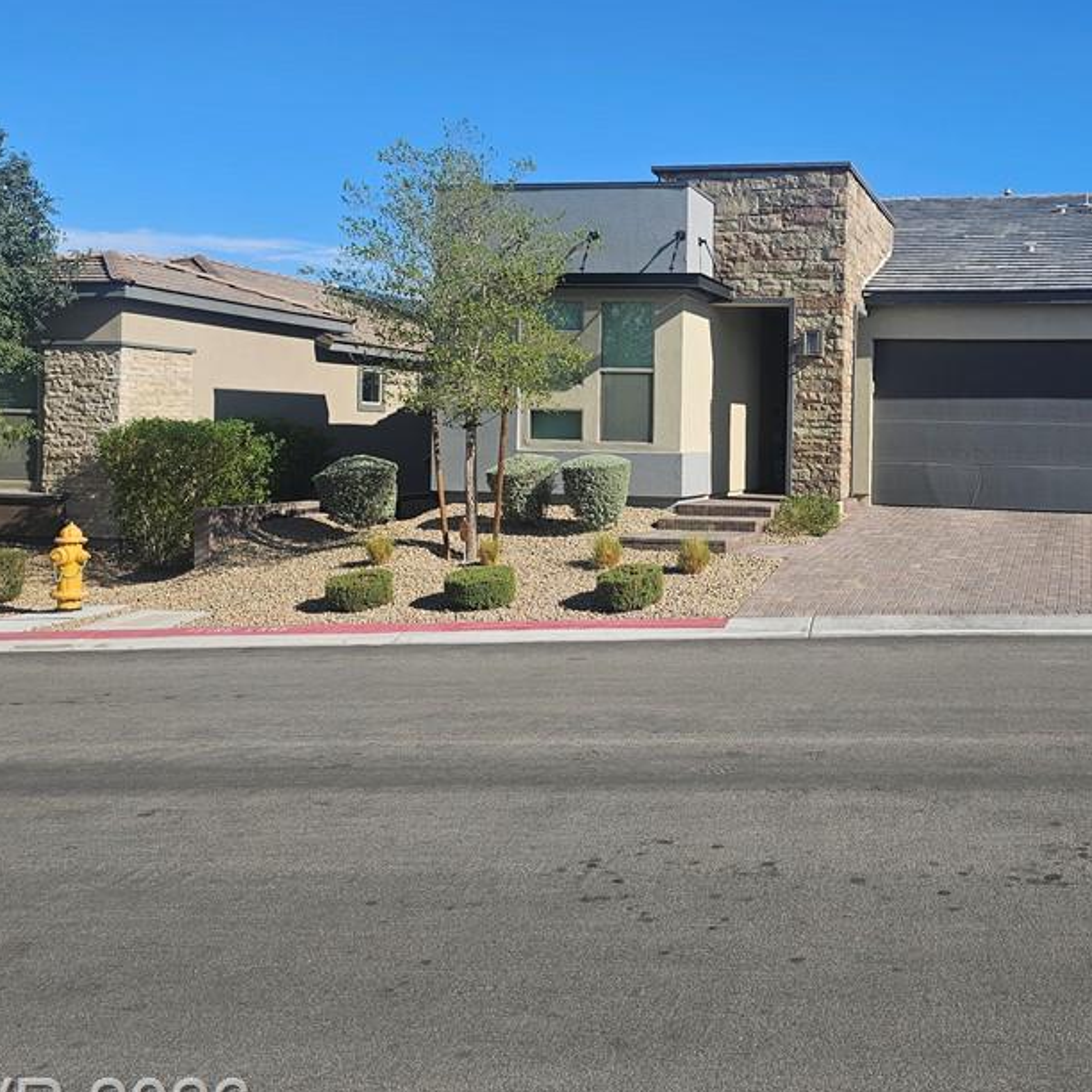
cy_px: 475
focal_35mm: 34
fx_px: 1213
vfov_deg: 48.3
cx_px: 823
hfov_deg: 46.7
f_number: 1.7
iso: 10
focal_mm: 6.3
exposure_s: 1/756
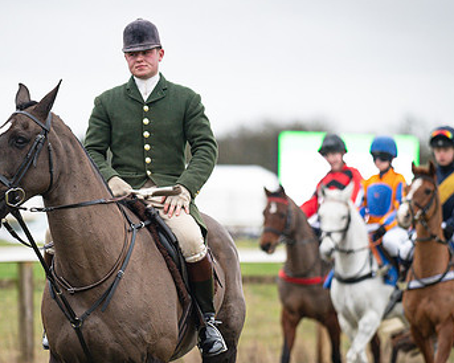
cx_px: 158
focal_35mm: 389
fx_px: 5224
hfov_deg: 5.0
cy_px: 247
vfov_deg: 4.0
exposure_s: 1/1200
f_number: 1.9
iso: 800
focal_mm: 135
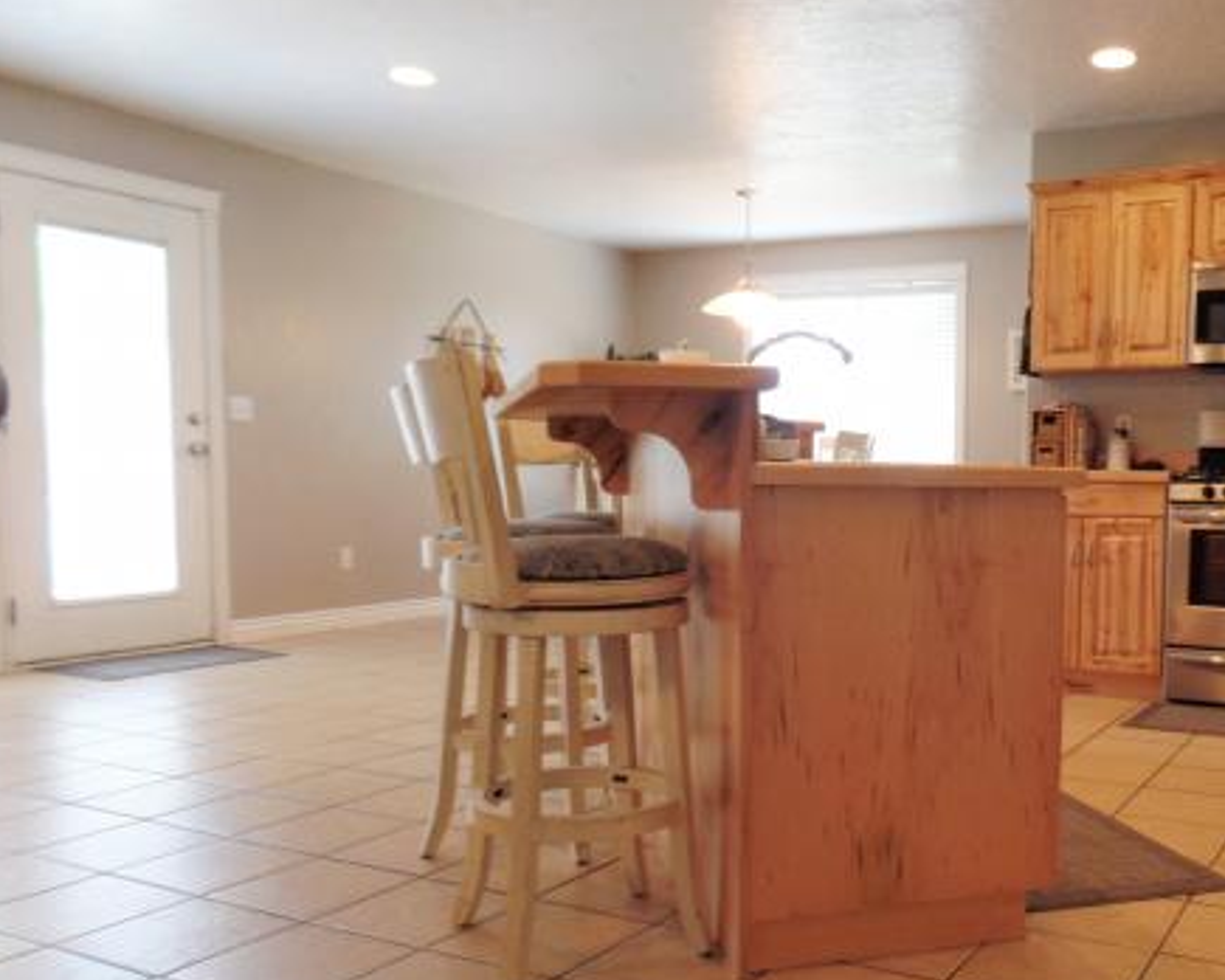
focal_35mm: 33
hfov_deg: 52.6
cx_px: 867
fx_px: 1196
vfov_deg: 44.4
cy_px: 563
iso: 160
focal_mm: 4.1
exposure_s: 1/30
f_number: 2.8
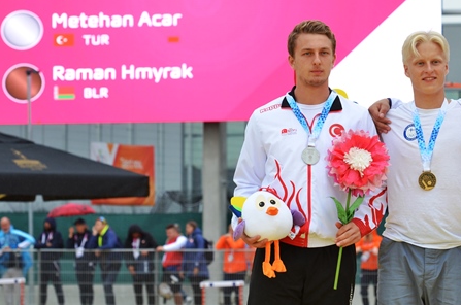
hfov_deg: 8.3
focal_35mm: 249
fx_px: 3182
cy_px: 96
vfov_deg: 5.5
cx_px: 309
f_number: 6.3
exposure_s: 1/250
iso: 400
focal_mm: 116
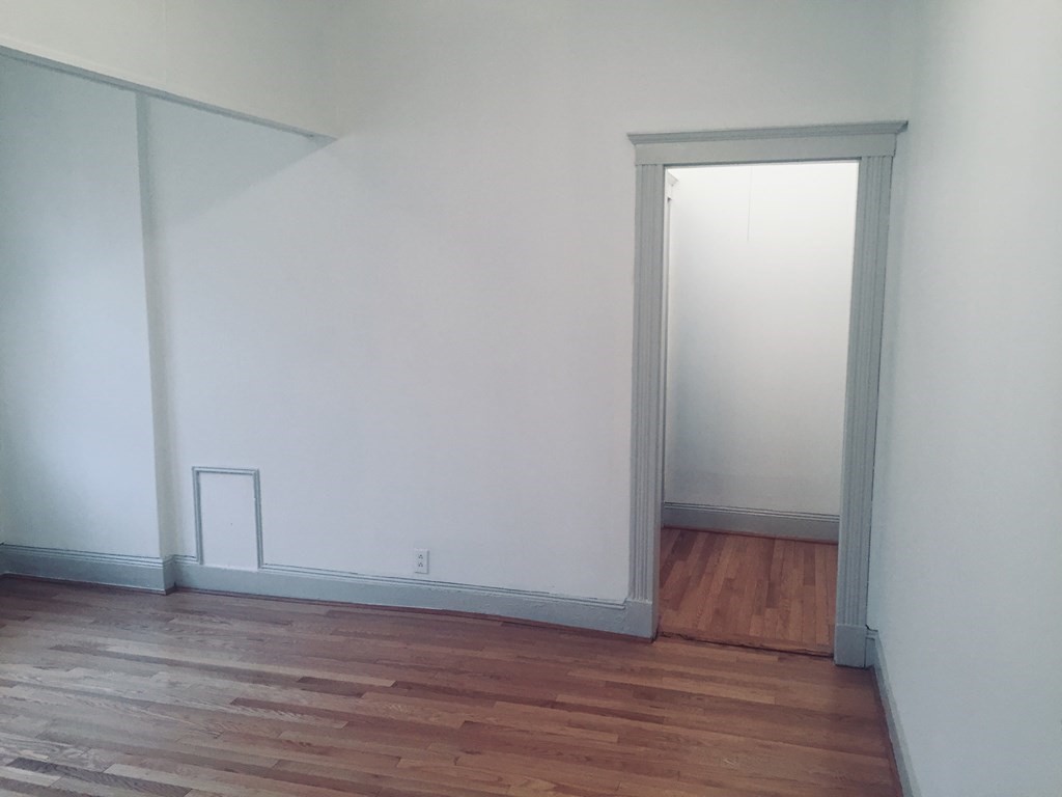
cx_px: 531
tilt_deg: -7.3
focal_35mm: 29
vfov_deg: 48.2
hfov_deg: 61.7
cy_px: 398
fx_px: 890
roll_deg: -0.9
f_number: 2.2
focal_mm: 4.15
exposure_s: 1/30
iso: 50
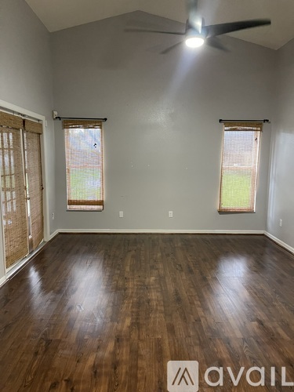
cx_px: 147
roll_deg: +0.7
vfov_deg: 69.4
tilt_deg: -8.3
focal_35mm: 25
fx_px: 283
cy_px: 196
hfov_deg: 54.9
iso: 500
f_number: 1.6
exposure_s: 1/60
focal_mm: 5.1
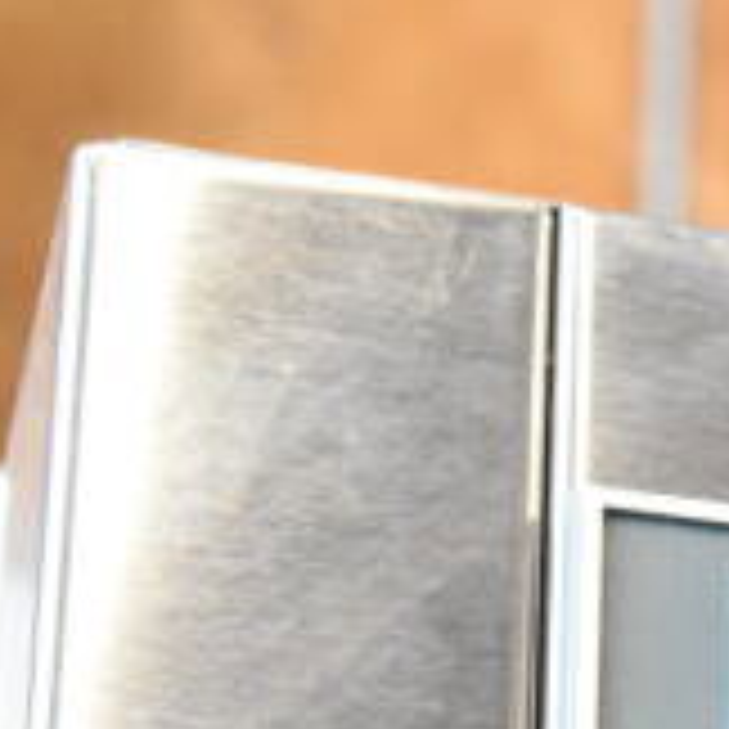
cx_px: 1282
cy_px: 686
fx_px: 6281
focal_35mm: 264
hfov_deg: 6.5
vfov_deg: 6.6
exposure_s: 1/100
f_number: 5.6
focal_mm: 55
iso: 7200
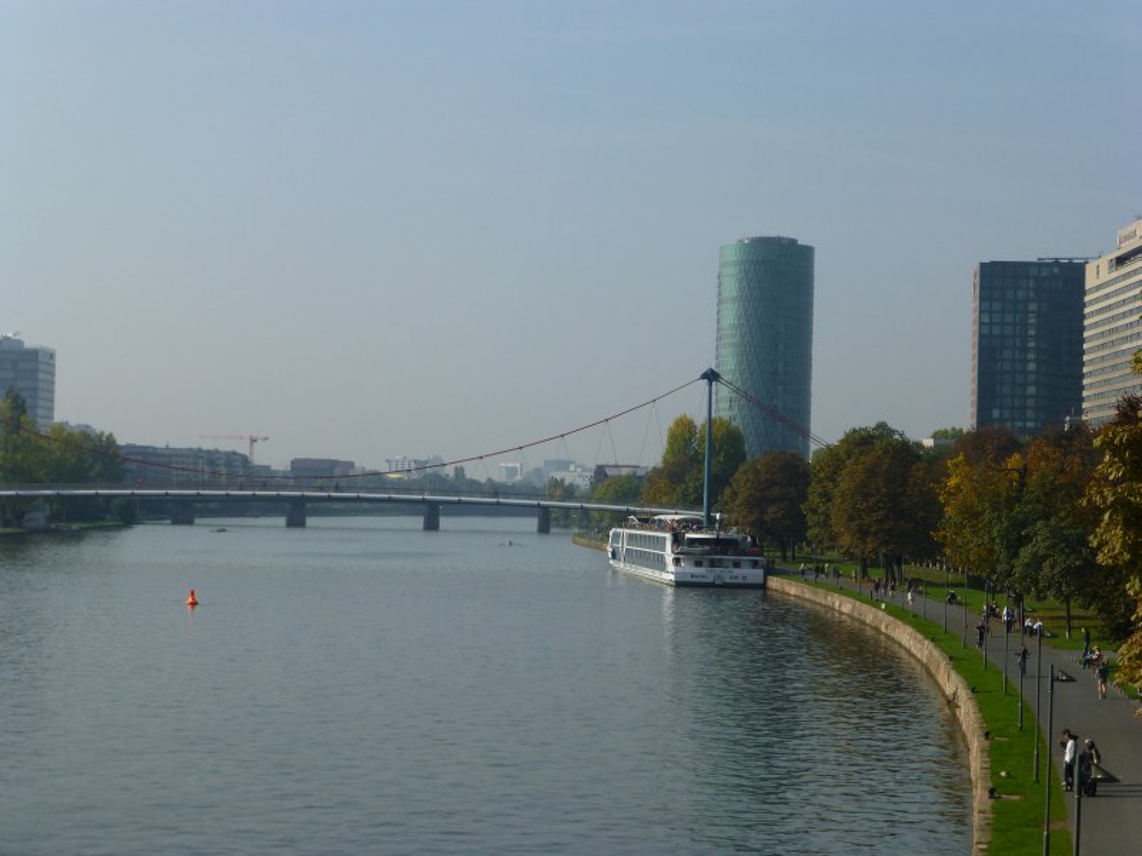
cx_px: 571
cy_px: 428
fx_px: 2606
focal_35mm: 79
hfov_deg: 24.7
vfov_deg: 18.7
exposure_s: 1/800
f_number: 5.1
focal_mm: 14.2
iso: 100
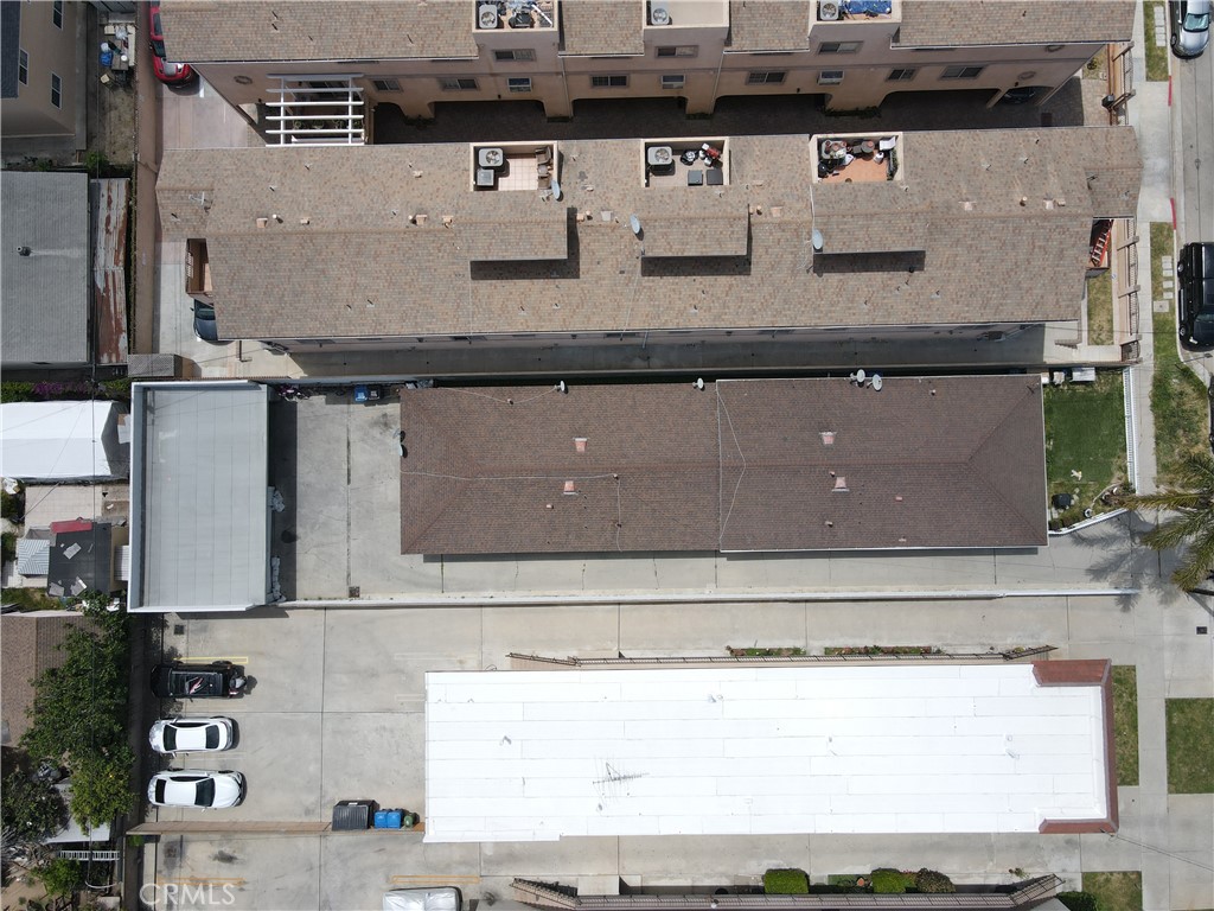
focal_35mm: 24
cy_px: 456
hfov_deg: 71.6
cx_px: 607
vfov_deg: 56.8
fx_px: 842
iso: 100
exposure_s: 1/1000
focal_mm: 4.5
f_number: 2.8
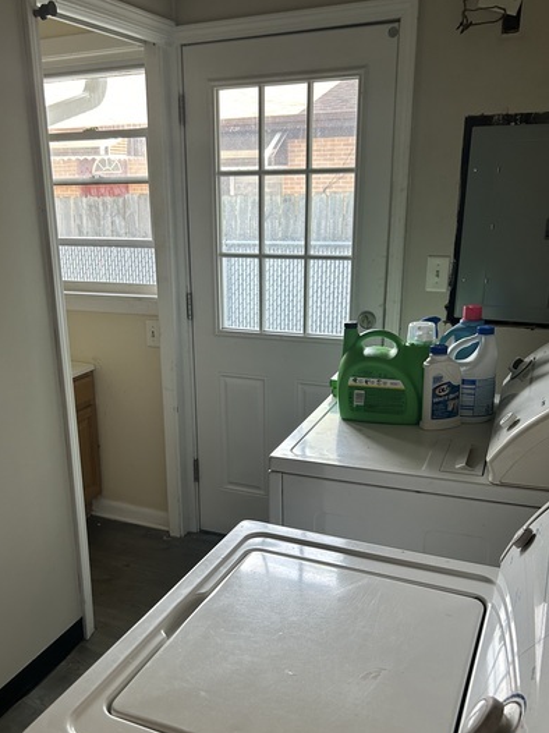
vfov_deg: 55.2
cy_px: 412
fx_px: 698
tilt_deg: -18.3
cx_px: 229
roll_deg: +1.1
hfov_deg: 42.8
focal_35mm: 33
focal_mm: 5.7
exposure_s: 1/120
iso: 100
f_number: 1.5
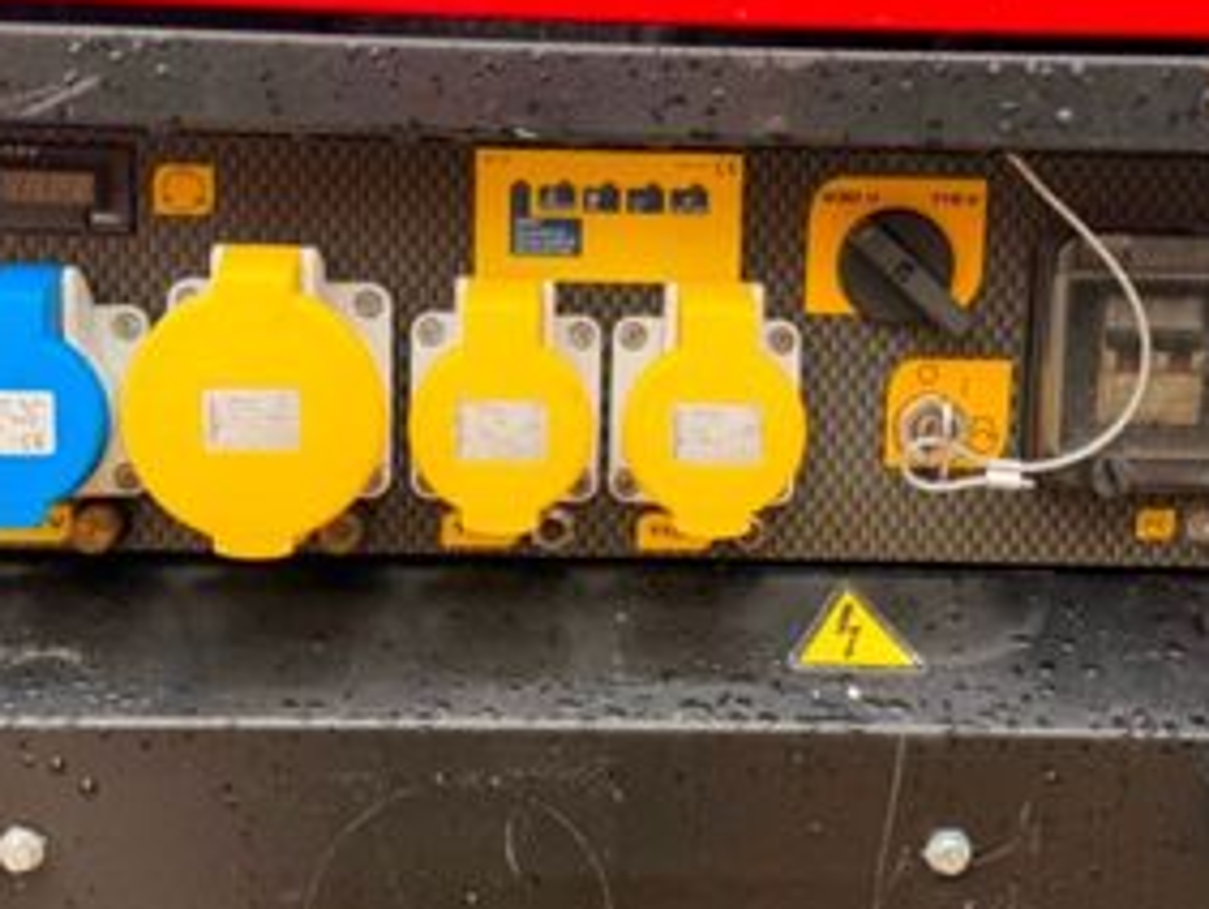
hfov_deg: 37.5
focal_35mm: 51
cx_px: 626
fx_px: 1783
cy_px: 394
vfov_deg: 28.6
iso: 80
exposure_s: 1/272
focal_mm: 6.76
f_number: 1.78
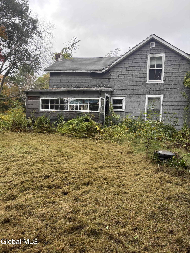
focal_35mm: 26
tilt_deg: +0.1
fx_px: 190
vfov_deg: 67.3
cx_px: 95
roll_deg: -3.3
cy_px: 126
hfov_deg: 53.1
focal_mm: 5.96
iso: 50
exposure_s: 1/298
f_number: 1.6
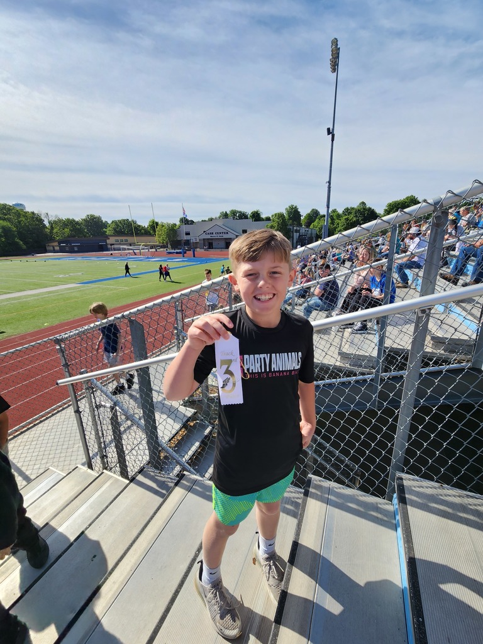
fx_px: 242
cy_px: 322
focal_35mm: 13
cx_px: 242
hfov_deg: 89.9
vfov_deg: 106.2
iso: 50
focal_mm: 2.2
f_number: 2.2
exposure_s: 1/1571
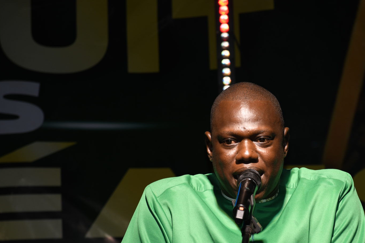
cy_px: 173
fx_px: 3173
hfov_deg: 6.6
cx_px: 230
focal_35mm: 313
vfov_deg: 4.4
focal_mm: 140
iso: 200
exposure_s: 1/60
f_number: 5.6
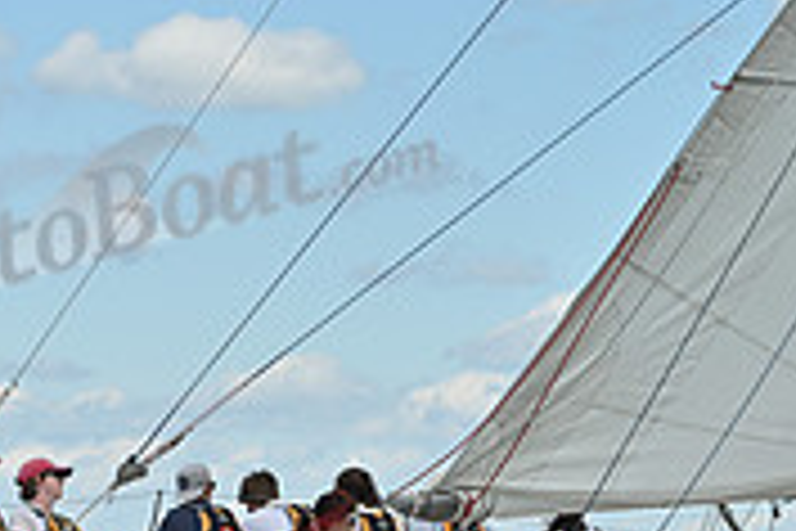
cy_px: 389
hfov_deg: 9.0
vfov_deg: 6.0
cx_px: 675
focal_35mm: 229
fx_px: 5063
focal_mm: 70
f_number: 6.3
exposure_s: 1/1250
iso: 250
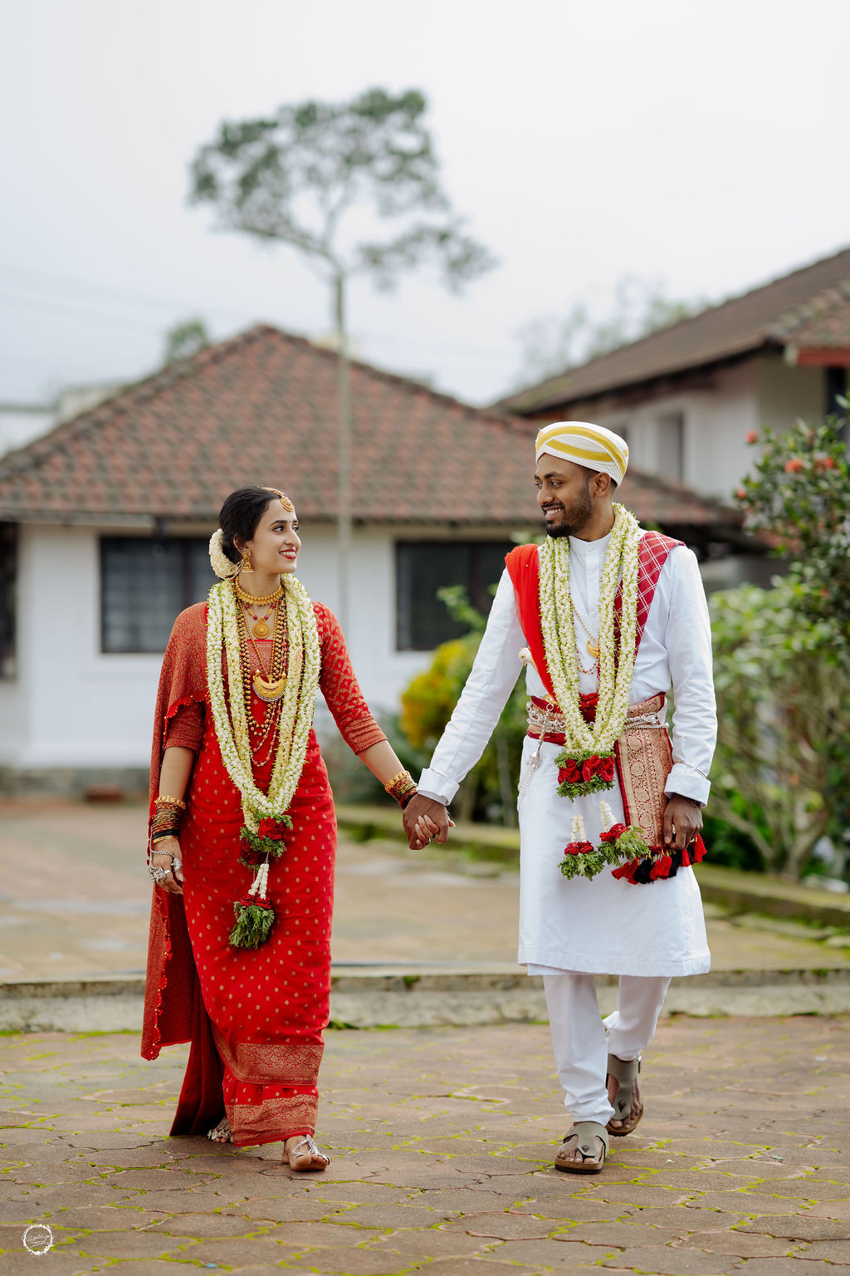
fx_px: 3010
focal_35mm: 85
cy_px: 638
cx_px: 425
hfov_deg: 16.1
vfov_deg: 23.9
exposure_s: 1/500
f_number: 1.8
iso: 80
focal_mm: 85
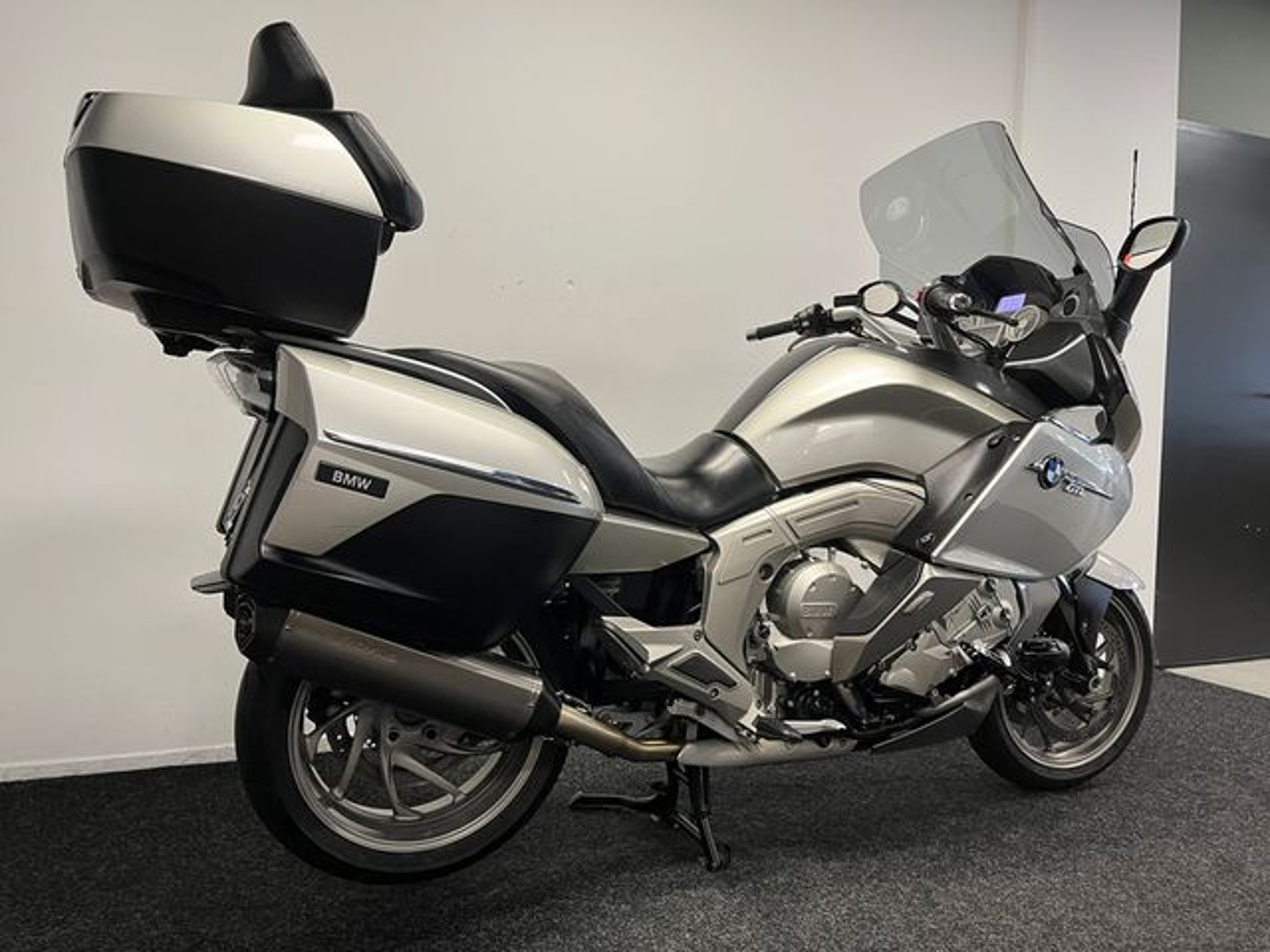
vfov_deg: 53.1
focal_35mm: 26
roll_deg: -0.7
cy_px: 476
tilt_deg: -3.6
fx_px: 954
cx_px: 635
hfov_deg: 67.3
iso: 80
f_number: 1.6
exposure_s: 1/50
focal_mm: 5.1
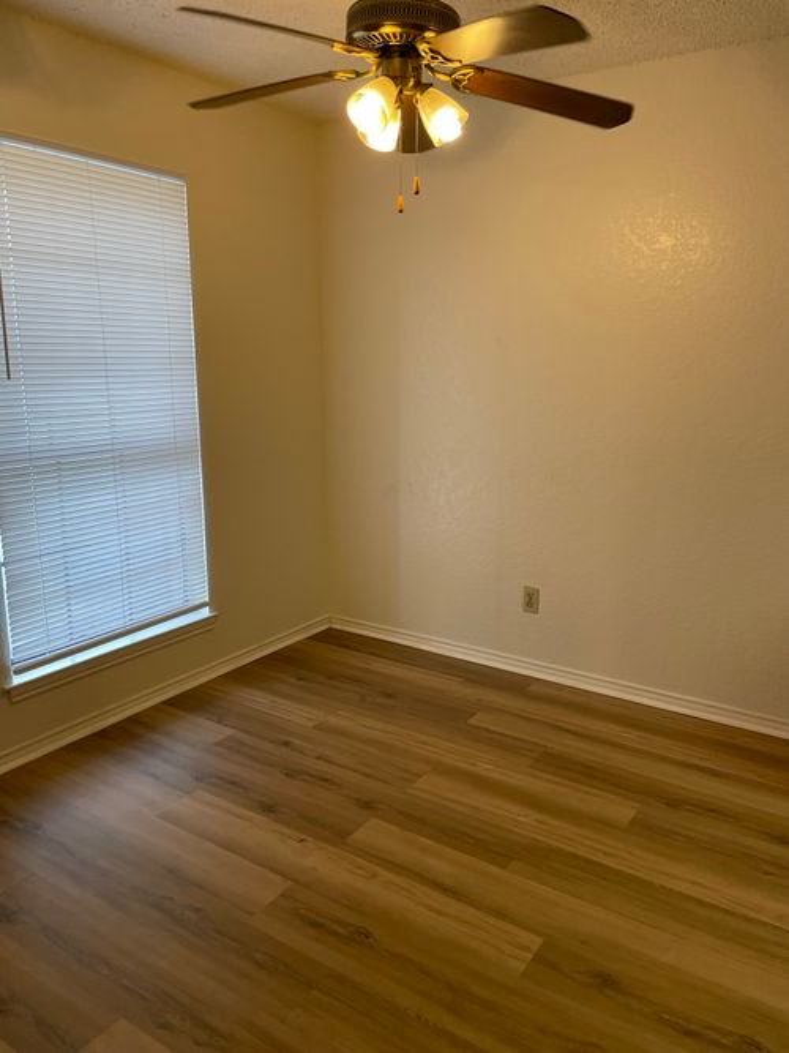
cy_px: 526
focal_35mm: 26
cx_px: 394
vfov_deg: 67.3
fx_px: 790
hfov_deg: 53.0
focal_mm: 4.2
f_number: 1.6
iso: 64
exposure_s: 1/60
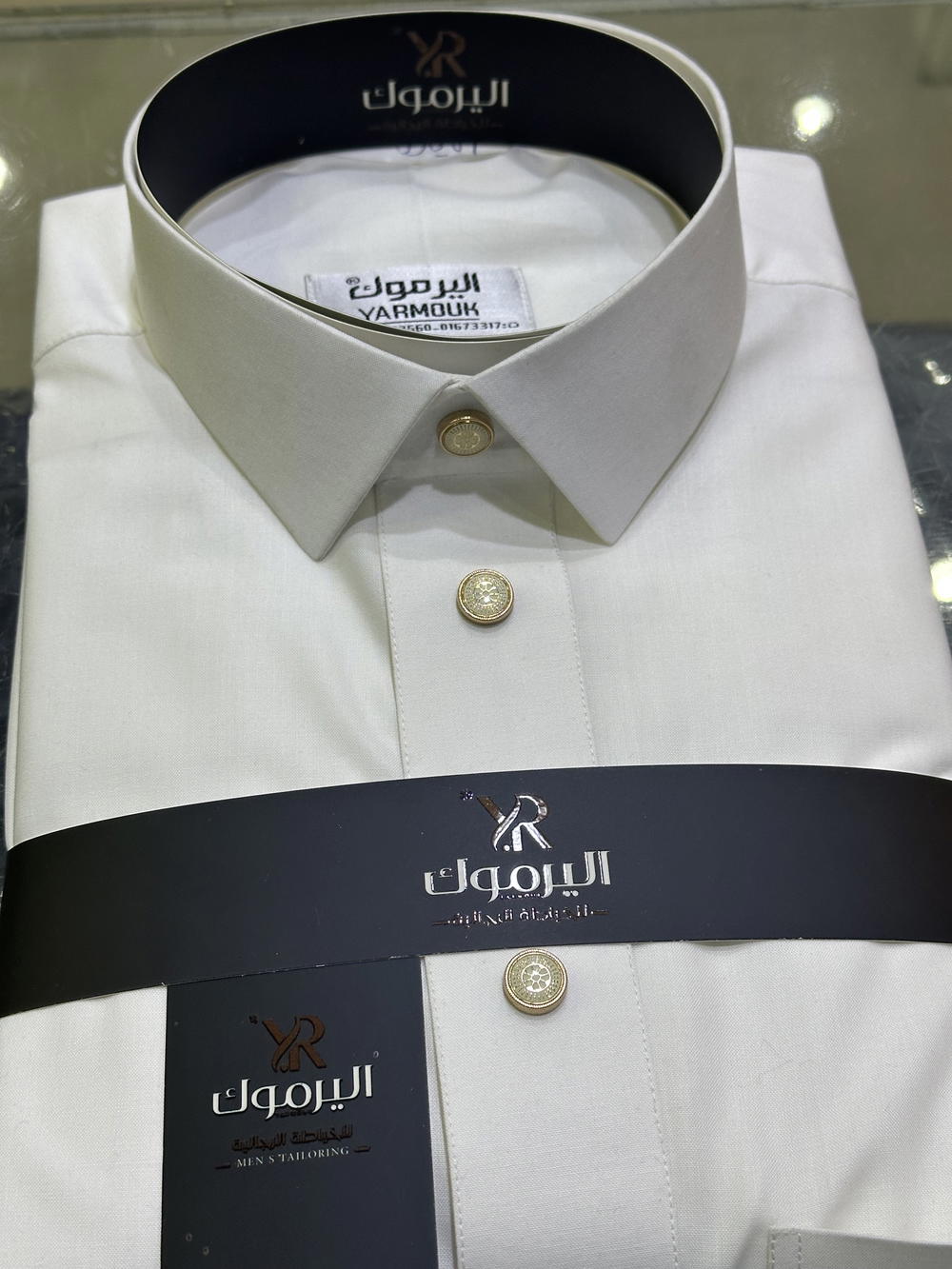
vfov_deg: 39.7
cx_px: 476
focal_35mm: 48
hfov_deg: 30.3
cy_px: 634
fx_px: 1760
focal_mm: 6.86
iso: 80
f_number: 1.78
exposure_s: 1/93
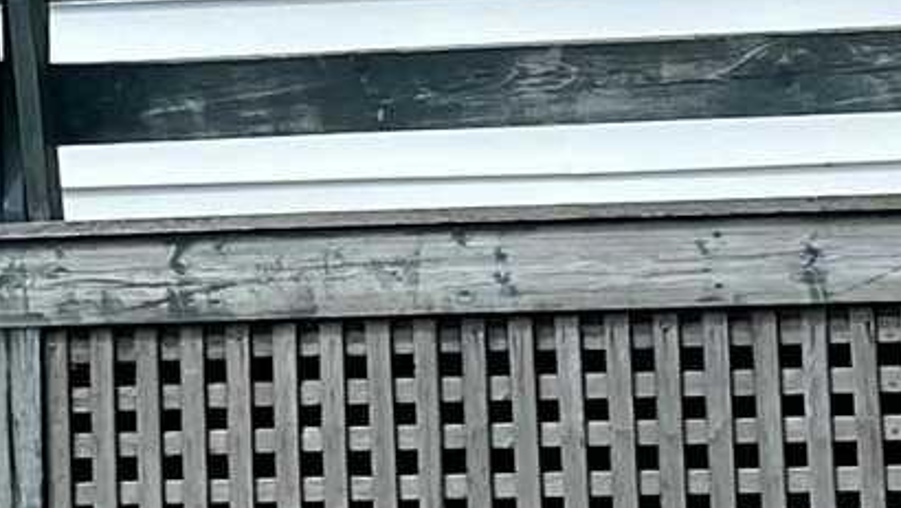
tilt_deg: +10.1
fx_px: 5067
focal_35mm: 212
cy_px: -413
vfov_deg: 5.6
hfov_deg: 10.1
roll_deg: +0.5
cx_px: -9
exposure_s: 1/4608
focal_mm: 4.25
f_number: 1.8
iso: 32
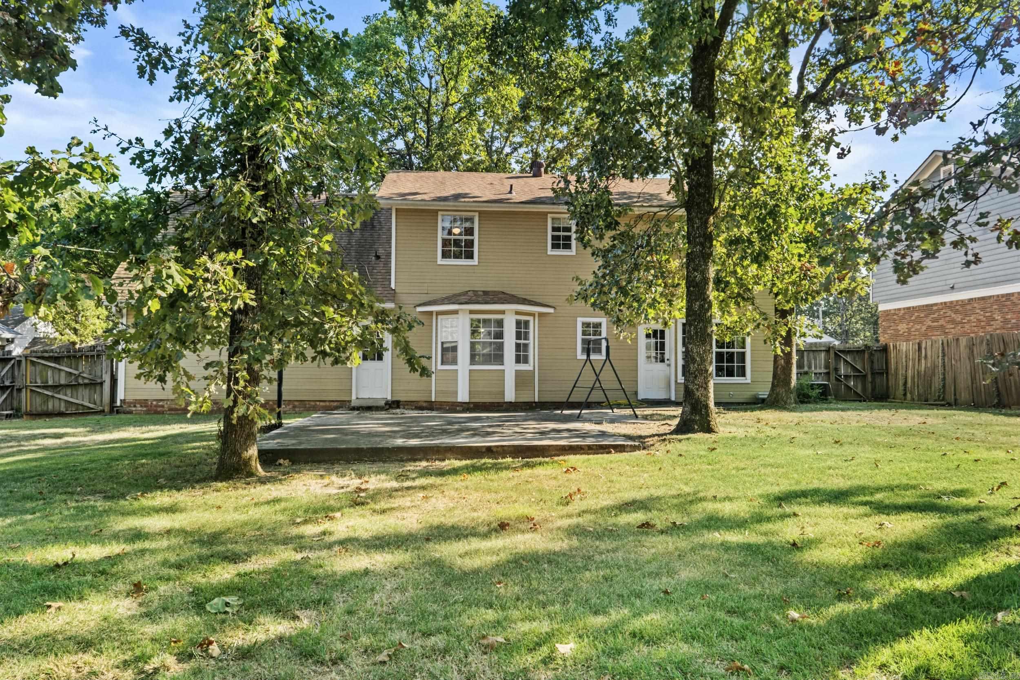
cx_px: 510
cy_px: 340
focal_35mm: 25
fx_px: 708
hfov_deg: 71.5
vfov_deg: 51.3
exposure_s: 1/20
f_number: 8
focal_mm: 16.6
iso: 400
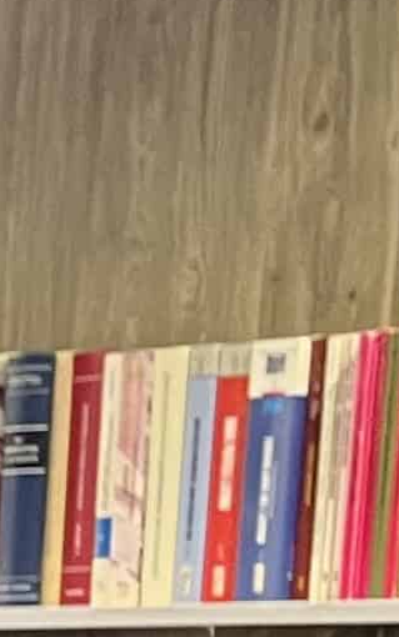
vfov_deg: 9.0
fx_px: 3791
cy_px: 1350
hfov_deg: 5.1
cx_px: -1385
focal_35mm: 218
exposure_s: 1/60
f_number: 1.6
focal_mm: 5.1
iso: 250
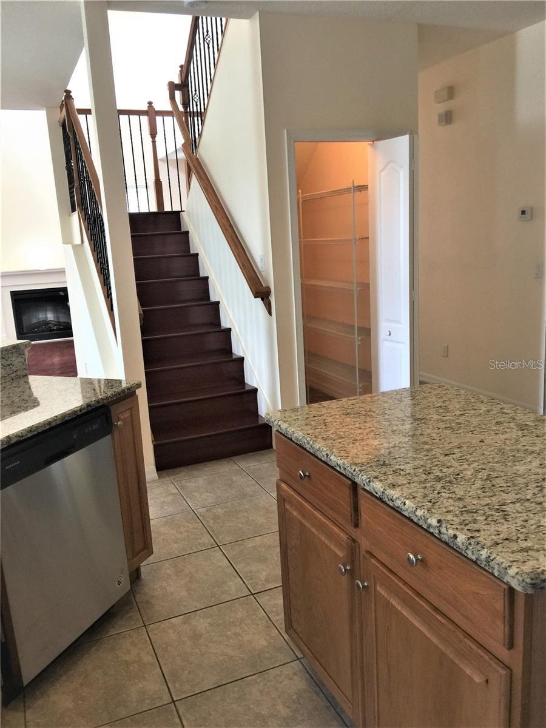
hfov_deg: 48.2
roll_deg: +3.7
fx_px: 610
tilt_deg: -10.5
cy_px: 364
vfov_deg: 61.7
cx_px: 273
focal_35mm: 29
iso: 50
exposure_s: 1/33
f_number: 2.2
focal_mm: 4.15
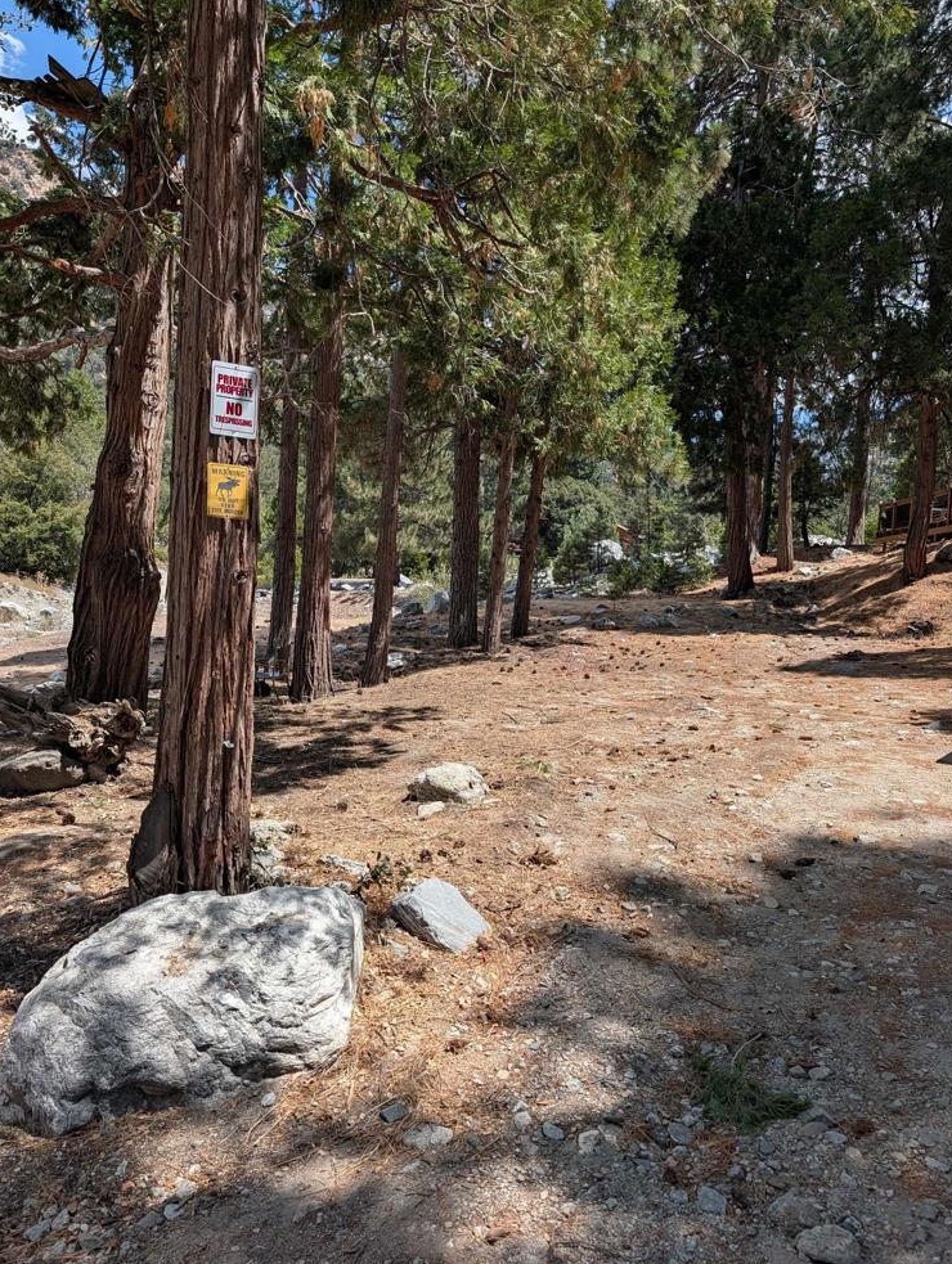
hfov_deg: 55.0
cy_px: 640
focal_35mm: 25
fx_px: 915
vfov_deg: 69.3
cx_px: 478
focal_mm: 6.9
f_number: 1.68
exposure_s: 1/999
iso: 20
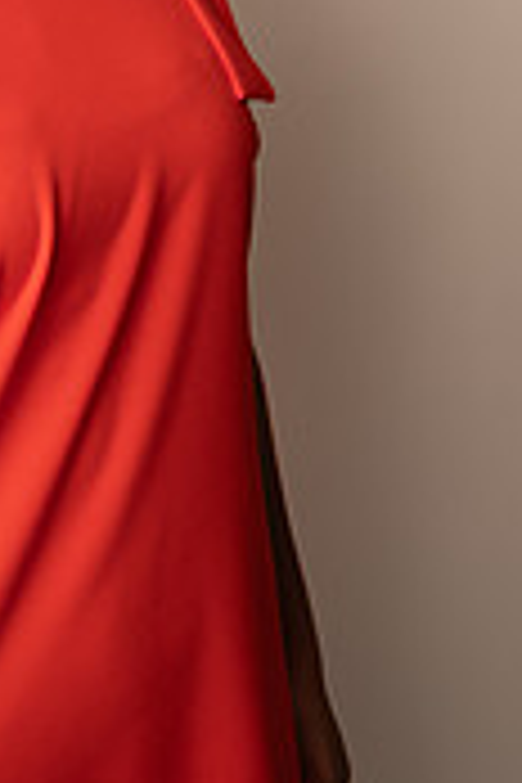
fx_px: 1348
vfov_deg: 29.6
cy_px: -45
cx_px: 14
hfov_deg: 21.2
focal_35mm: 62
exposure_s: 1/160
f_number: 3.2
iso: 100
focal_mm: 24
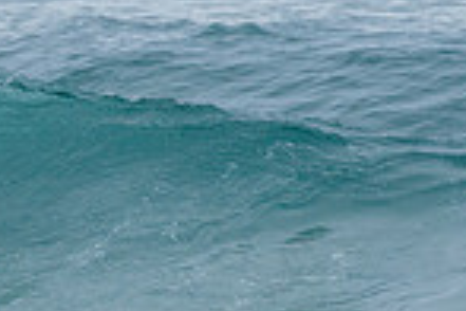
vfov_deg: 0.6
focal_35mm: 2414
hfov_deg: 0.9
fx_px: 31245
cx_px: -340
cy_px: 141
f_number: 5.6
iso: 720
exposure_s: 1/1250
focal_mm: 500
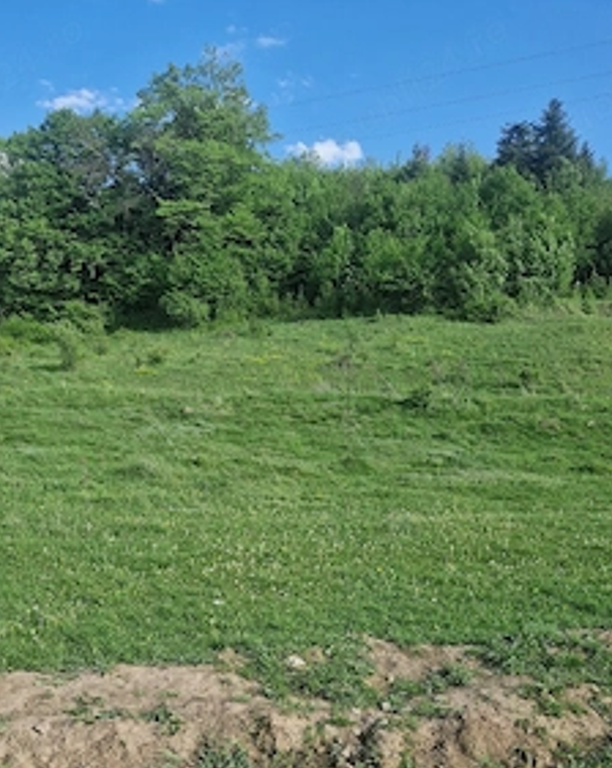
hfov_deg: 45.6
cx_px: 262
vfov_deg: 54.0
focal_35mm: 32
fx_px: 726
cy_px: 544
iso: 50
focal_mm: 5.4
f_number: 1.8
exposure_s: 1/833
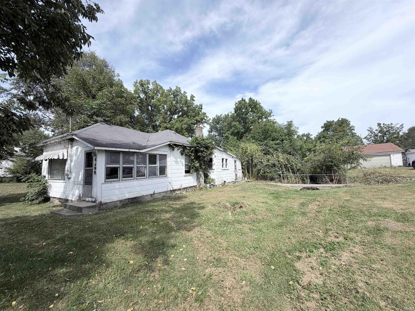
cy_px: 156
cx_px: 208
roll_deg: +1.5
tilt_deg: +5.4
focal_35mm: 14
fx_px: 168
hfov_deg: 102.1
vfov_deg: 85.7
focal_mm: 2.22
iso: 20
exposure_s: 1/770
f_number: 2.2
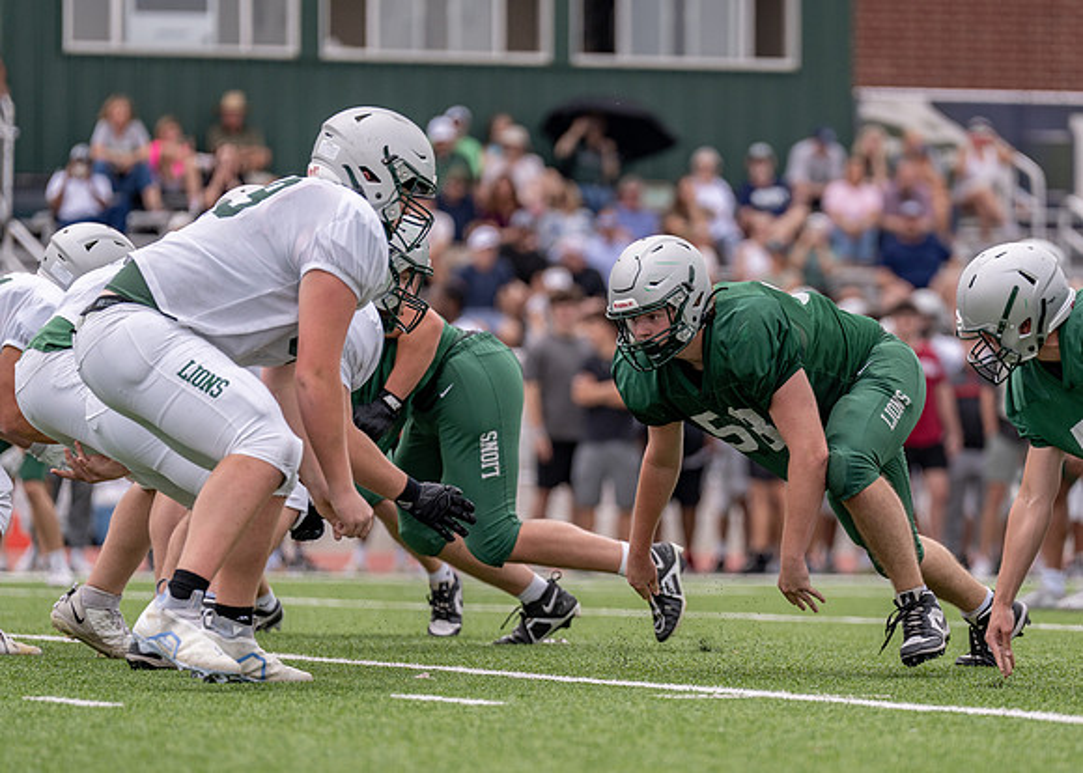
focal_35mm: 284
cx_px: 742
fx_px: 8734
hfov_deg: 7.1
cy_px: 435
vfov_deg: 5.1
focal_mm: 200
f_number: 2.8
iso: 250
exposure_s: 1/3200
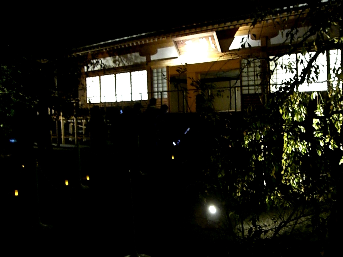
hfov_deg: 49.0
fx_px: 377
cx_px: 172
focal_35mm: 38
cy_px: 128
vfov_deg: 37.7
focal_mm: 6.2
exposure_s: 1/8
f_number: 2.7
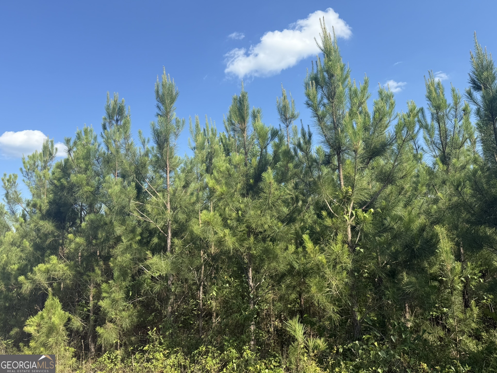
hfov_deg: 71.6
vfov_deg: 56.8
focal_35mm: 24
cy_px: 186
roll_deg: +2.2
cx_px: 248
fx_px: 345
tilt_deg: +10.4
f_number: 1.78
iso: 80
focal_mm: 6.76
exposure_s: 1/2299
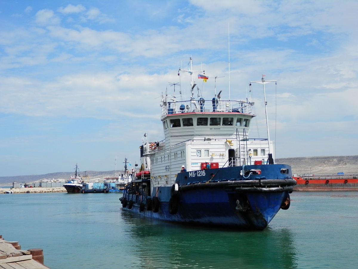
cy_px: 134
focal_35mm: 45
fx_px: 465
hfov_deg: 42.1
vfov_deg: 32.2
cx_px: 179
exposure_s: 1/160
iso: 80
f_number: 10.8
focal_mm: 8
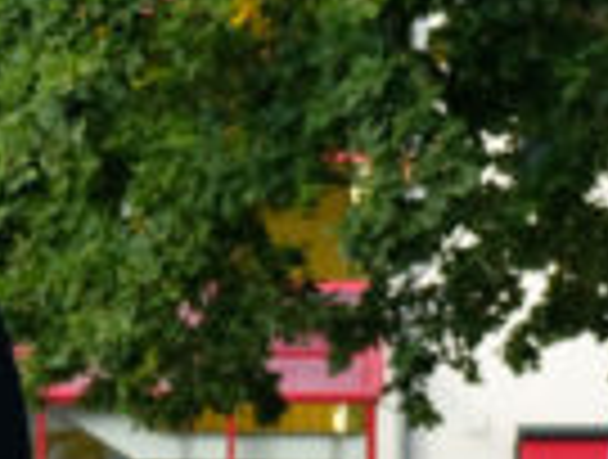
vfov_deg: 6.8
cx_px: -347
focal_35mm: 218
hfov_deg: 8.8
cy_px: 630
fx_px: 3839
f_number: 3.2
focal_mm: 26.5
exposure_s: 1/400
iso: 200
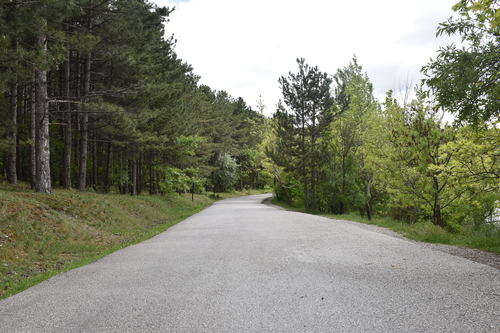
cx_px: 250
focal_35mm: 27
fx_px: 375
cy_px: 166
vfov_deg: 47.9
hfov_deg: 67.4
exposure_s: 1/250
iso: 200
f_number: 8
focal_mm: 18
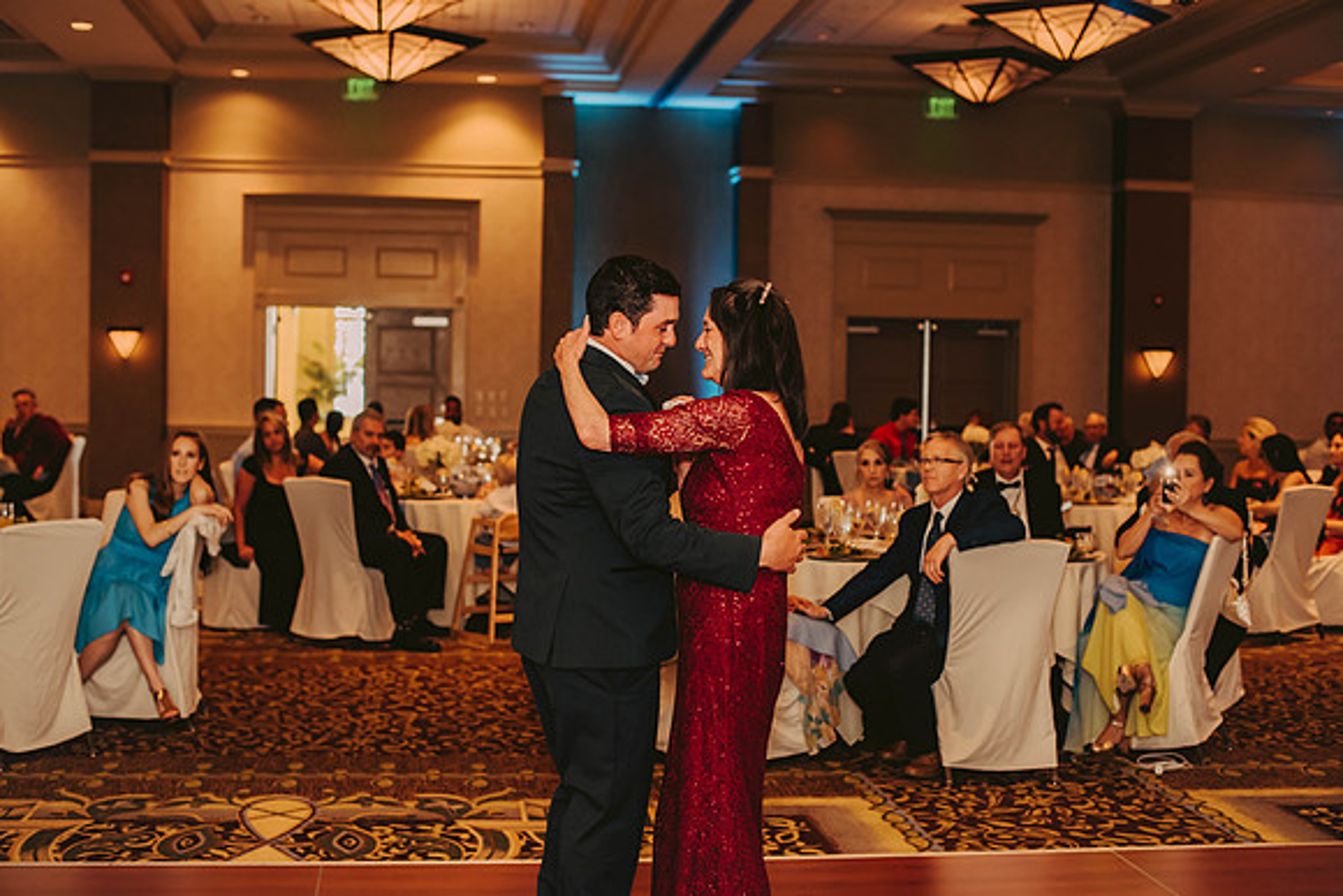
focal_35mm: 50
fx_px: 1866
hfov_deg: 39.6
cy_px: 448
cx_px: 672
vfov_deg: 27.0
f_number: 2.5
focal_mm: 50
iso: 800
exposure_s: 1/125
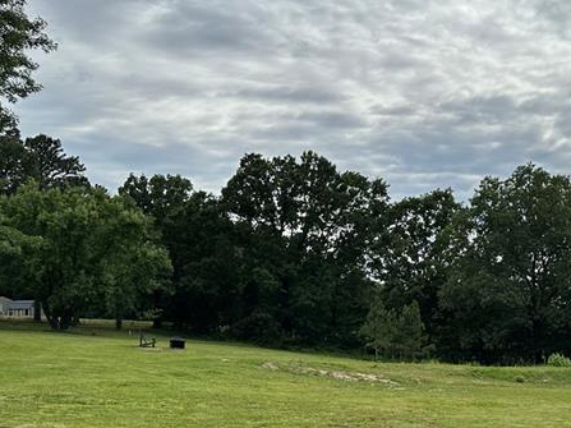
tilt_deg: +1.1
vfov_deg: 26.0
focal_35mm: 55
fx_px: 907
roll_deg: -0.2
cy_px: 348
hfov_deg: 33.4
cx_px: 493
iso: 80
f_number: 1.78
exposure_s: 1/5848
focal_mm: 6.86
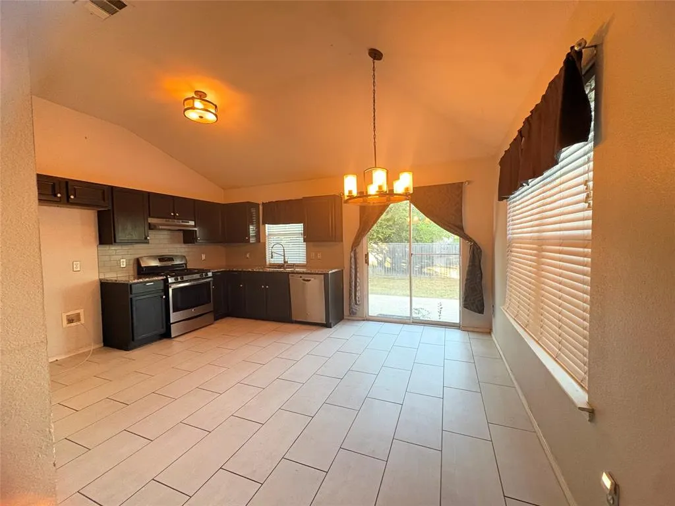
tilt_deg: -2.1
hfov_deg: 102.1
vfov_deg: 85.7
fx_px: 273
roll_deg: +1.4
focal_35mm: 14
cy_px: 253
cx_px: 338
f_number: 2.2
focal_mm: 2.22
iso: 800
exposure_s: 1/60
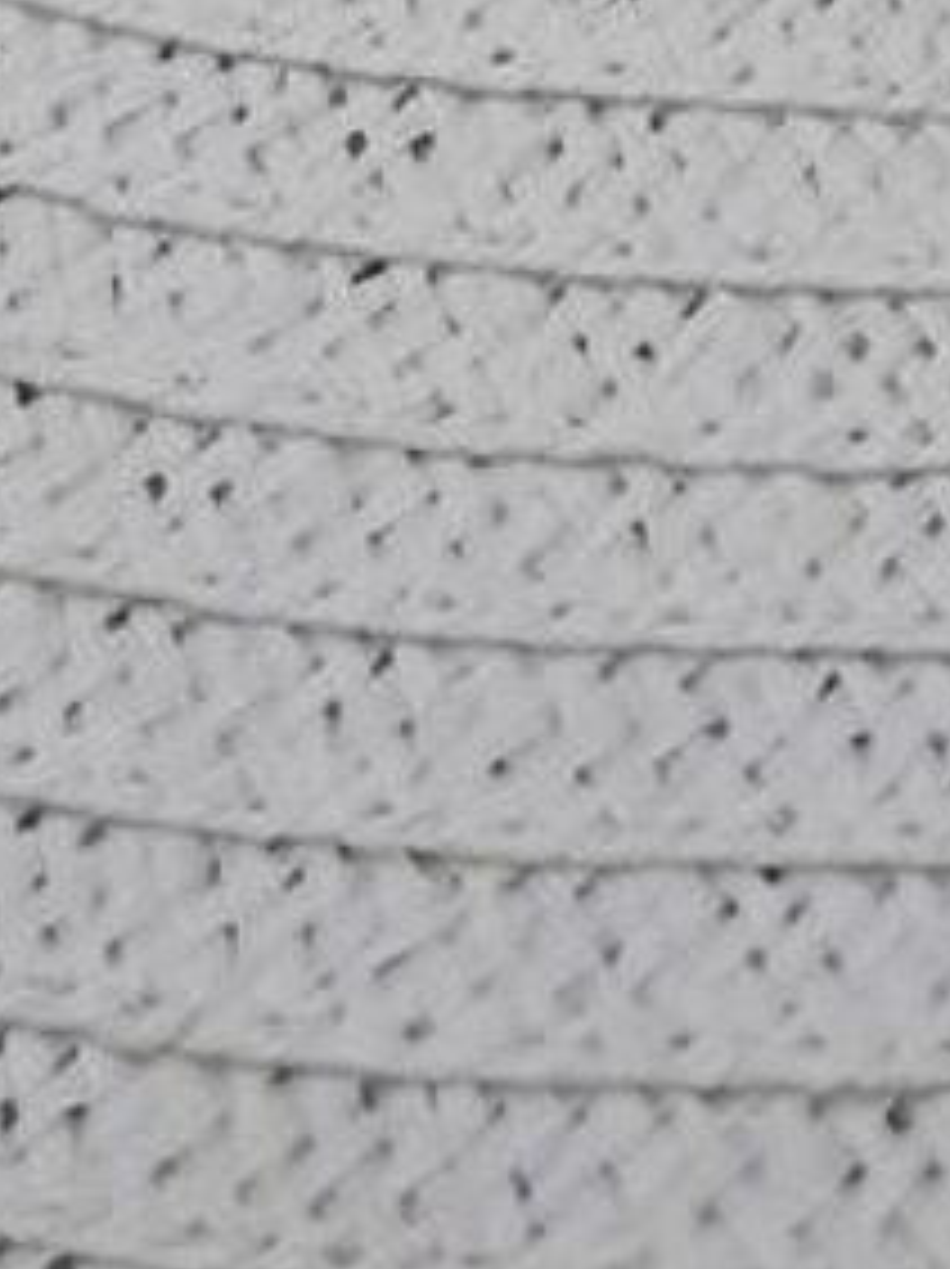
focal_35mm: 123
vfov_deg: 14.1
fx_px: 4508
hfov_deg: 11.9
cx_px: 923
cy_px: -1051
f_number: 1.7
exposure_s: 1/2198
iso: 40
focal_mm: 3.93
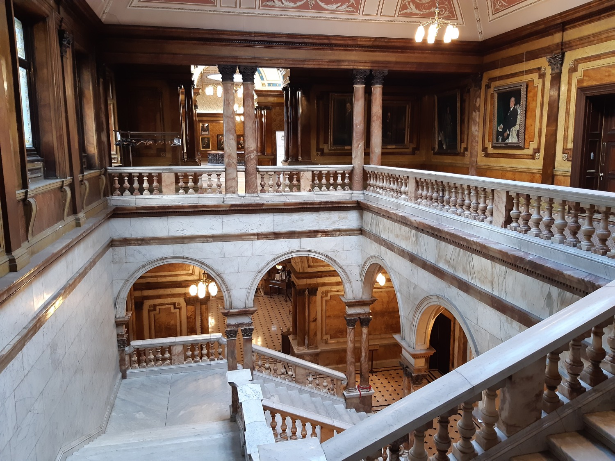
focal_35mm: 26
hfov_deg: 67.3
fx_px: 462
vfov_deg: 53.1
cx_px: 308
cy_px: 230
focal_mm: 3.92
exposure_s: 1/33
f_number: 1.7
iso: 200
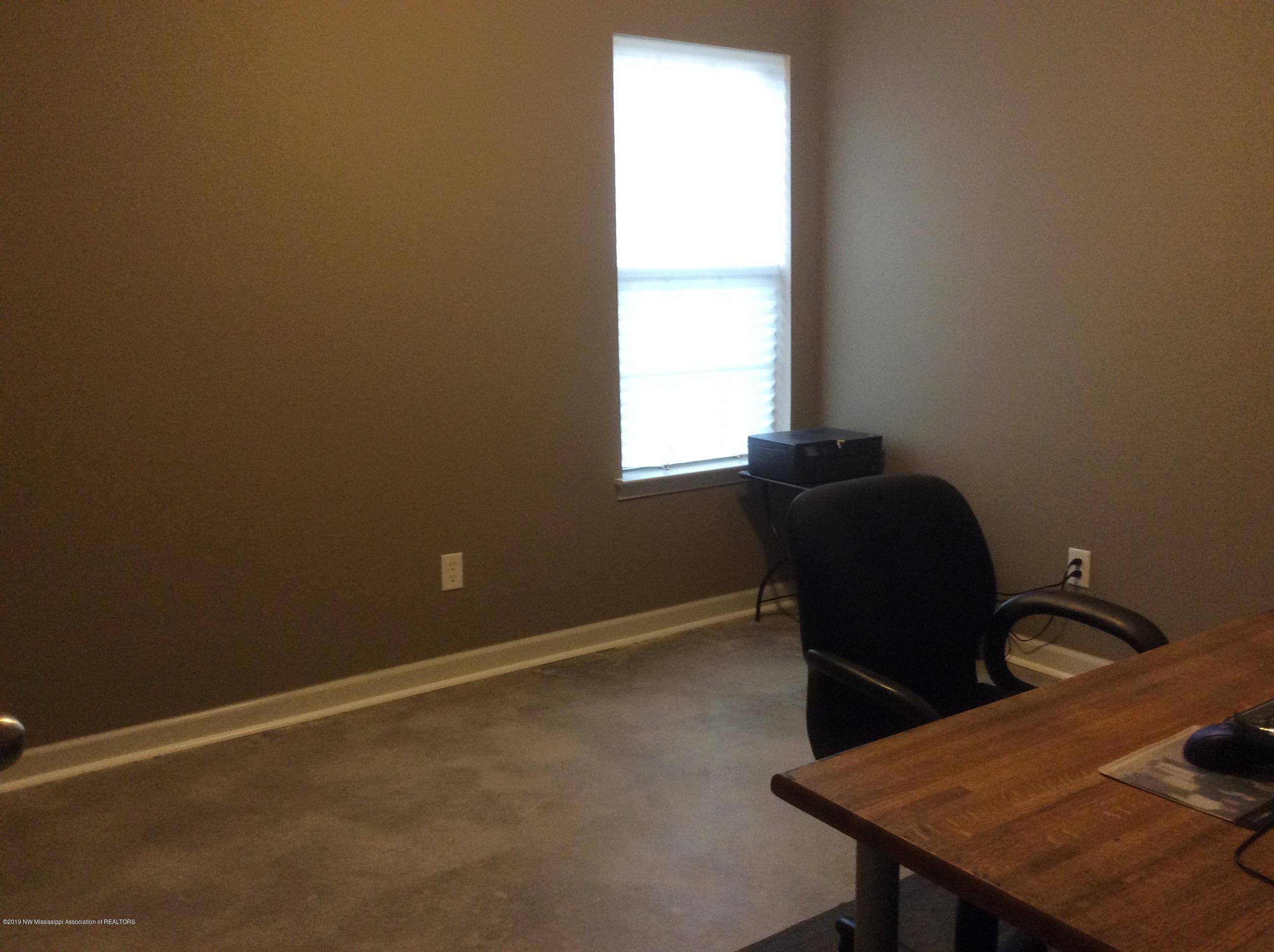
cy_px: 476
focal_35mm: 32
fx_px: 1176
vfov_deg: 44.1
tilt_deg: -9.2
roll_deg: +1.1
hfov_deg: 56.9
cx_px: 637
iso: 160
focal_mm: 3.3
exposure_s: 1/24
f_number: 2.4
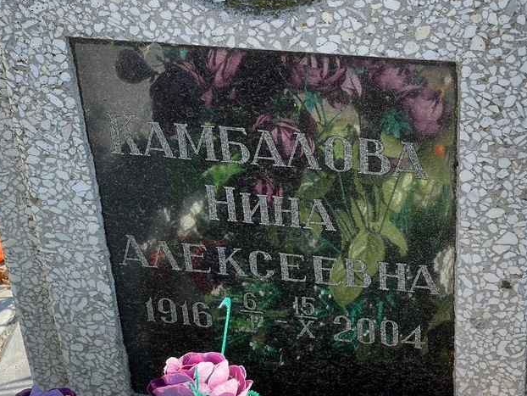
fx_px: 1508
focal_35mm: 99
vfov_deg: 14.9
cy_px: 237
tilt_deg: -41.1
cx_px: 286
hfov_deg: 19.8
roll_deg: +5.9
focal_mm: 9
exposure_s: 1/158
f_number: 2.8
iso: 32
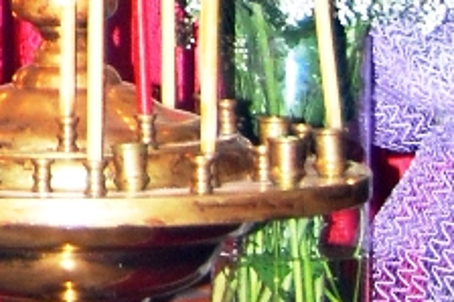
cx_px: -774
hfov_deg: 6.5
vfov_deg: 4.6
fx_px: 3759
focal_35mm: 298
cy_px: -193
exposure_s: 1/60
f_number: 3.8
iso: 280
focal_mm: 23
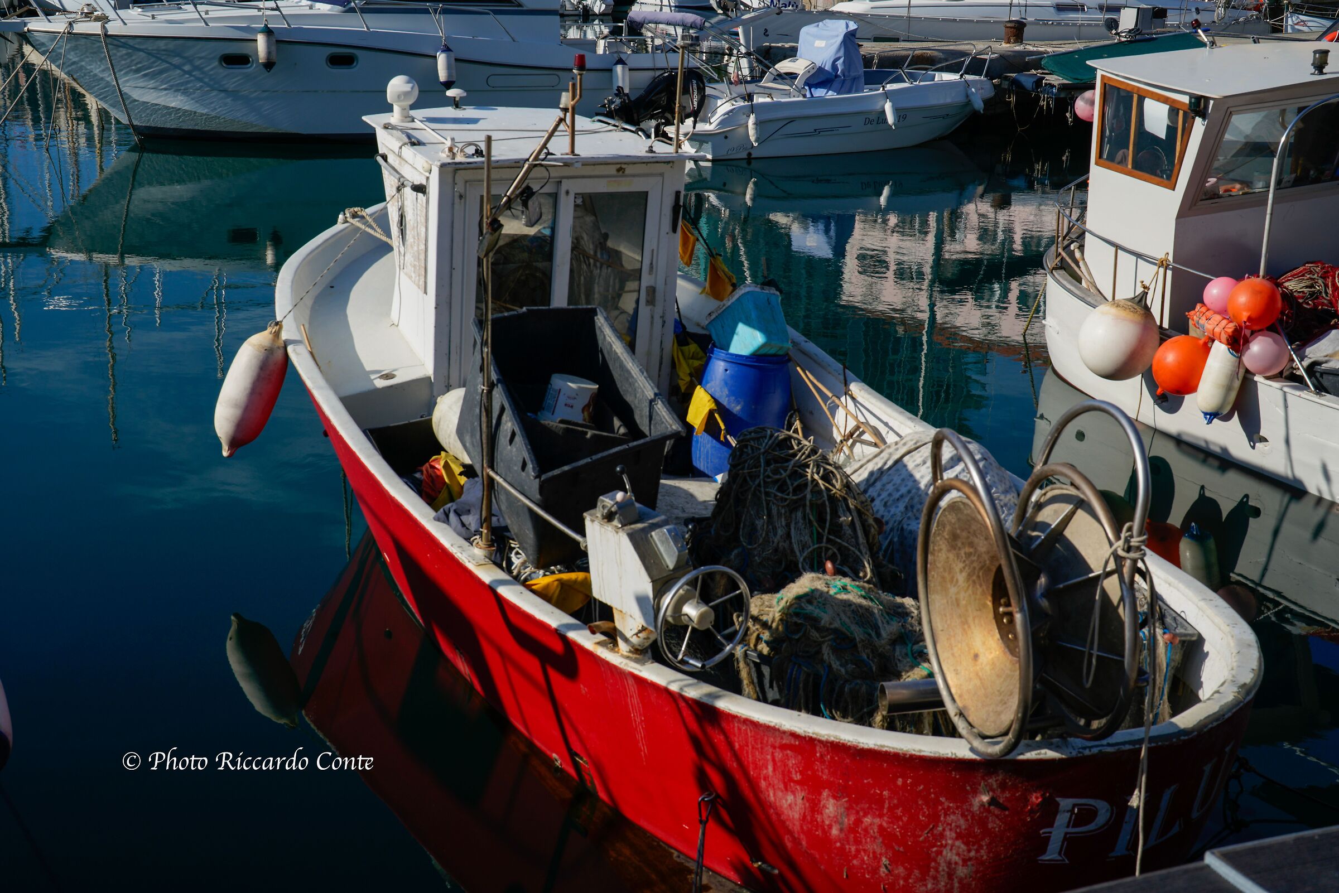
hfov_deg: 39.6
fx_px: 1860
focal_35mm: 50
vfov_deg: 27.0
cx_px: 670
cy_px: 446
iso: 125
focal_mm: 50
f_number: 13
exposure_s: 1/200
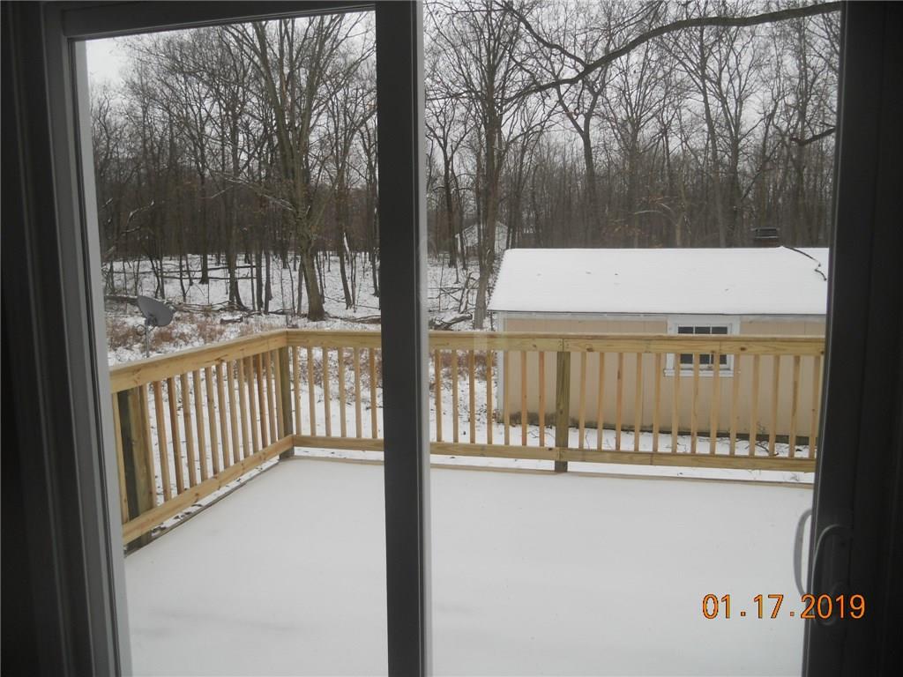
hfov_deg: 65.3
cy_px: 338
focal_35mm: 27
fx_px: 704
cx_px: 452
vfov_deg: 51.4
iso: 80
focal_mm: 4.9
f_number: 3.2
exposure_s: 1/125
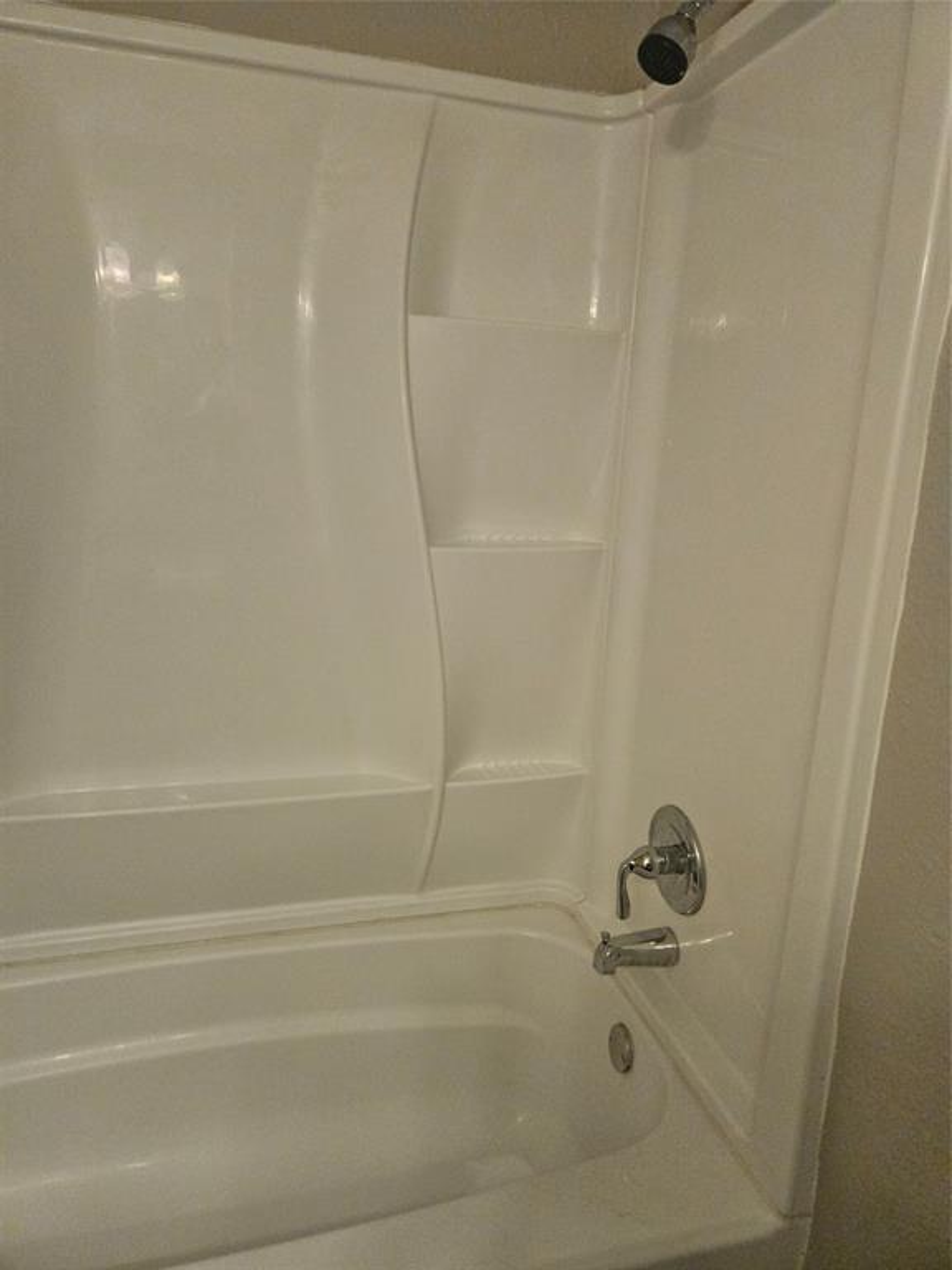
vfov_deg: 73.9
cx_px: 476
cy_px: 635
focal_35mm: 23
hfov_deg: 58.9
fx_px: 843
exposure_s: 1/120
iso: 400
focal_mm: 5.4
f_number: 1.8
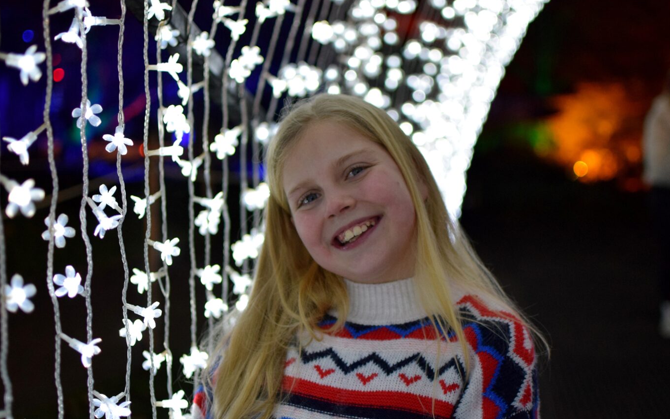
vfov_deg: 22.9
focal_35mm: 57
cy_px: 230
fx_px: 1032
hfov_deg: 36.0
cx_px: 331
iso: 1600
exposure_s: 1/500
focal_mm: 35
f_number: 2
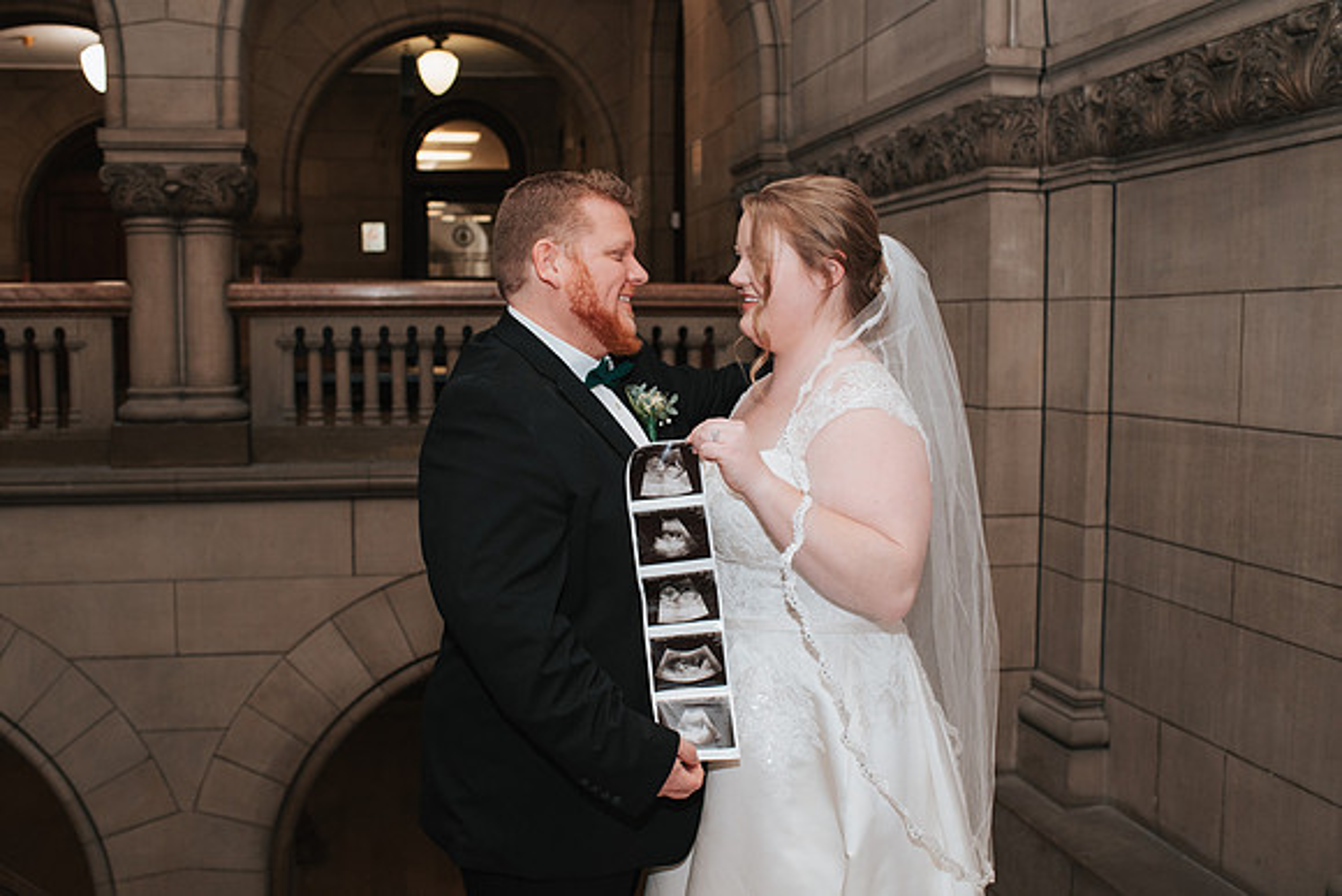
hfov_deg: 50.3
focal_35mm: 38
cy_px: 448
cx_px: 625
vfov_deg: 34.8
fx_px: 1428
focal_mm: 35
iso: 1000
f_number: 3.5
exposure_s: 1/200
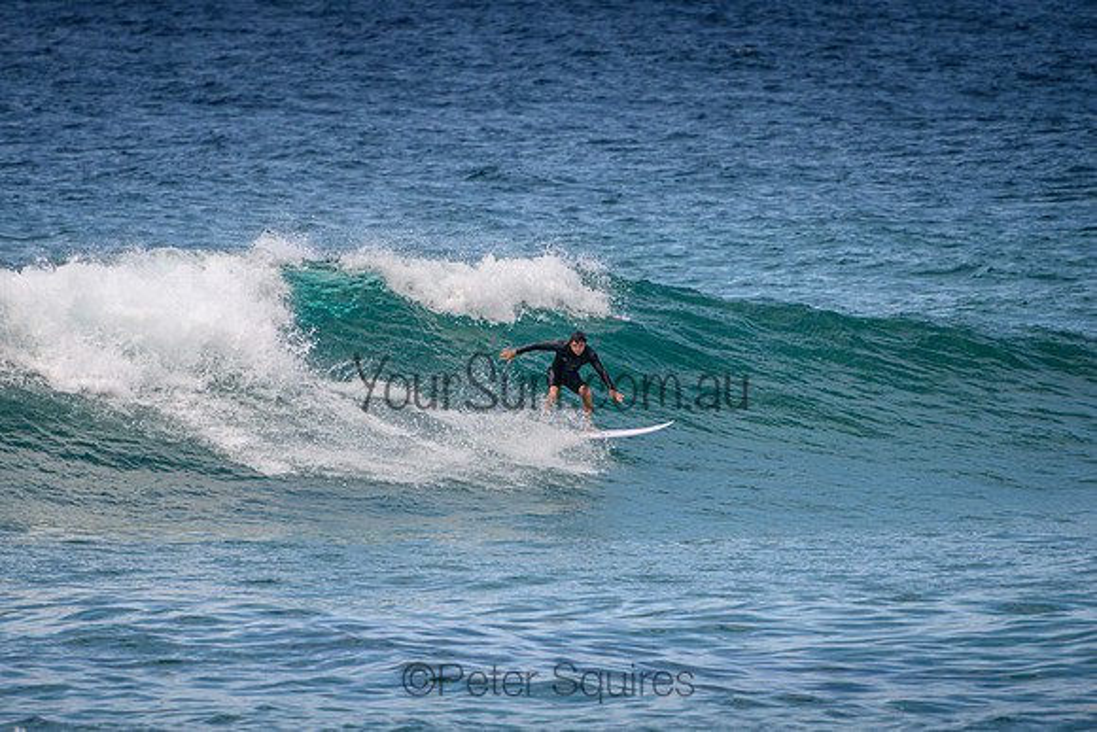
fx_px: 16743
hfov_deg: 3.8
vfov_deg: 2.5
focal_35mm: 549
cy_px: 378
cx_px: 526
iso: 450
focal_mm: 400
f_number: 5.6
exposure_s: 1/2000
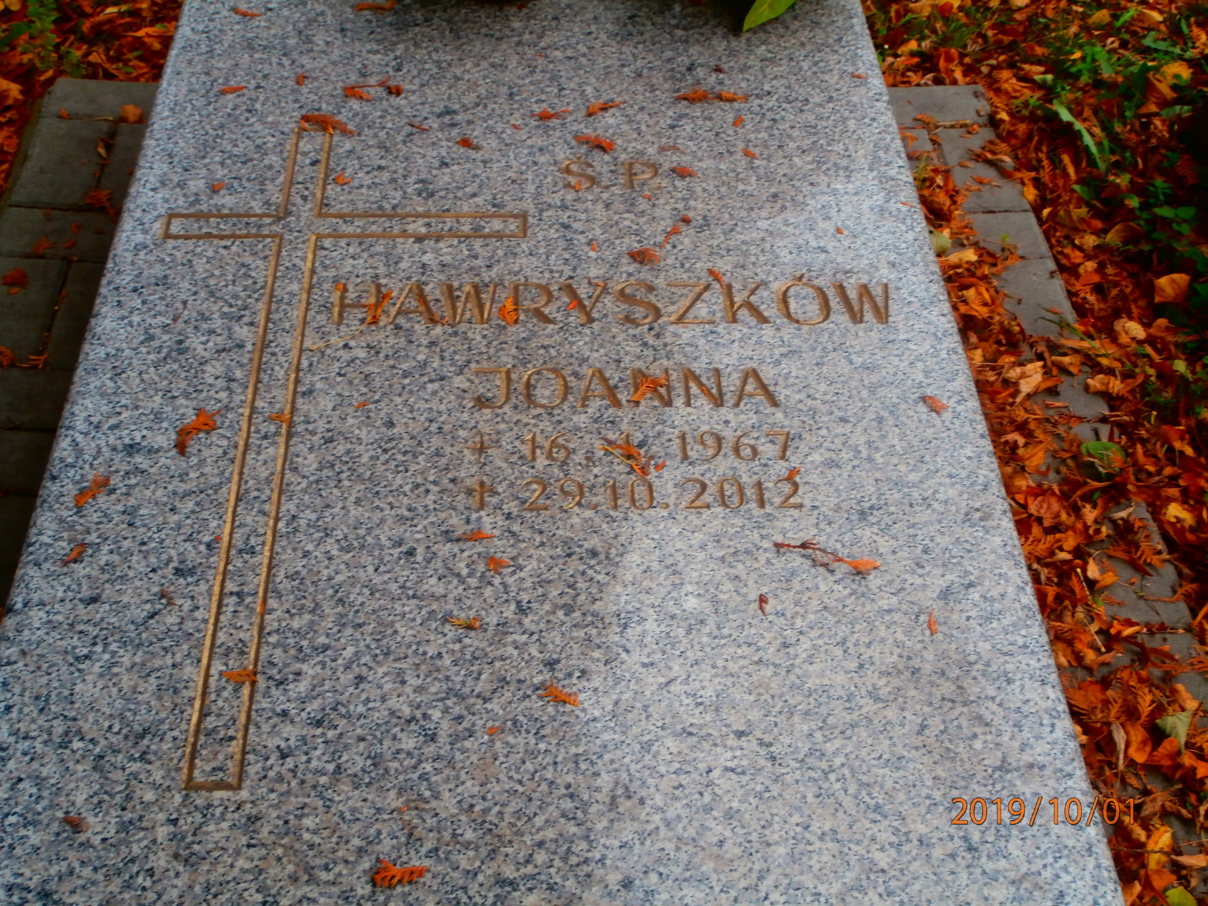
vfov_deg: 30.9
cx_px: 604
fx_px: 1640
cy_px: 453
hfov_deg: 40.4
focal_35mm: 47
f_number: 4.2
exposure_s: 1/200
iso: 100
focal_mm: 8.29
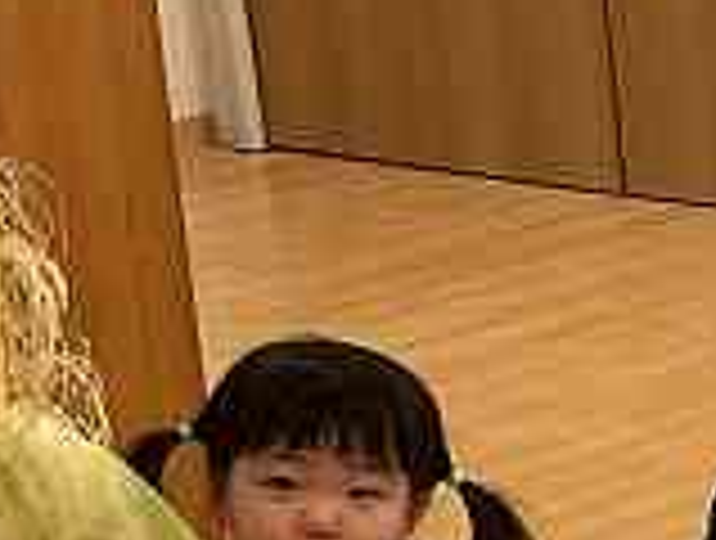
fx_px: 3773
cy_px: 621
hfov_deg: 9.6
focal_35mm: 182
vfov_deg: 8.1
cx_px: 1693
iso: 40
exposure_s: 1/120
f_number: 1.8
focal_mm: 3
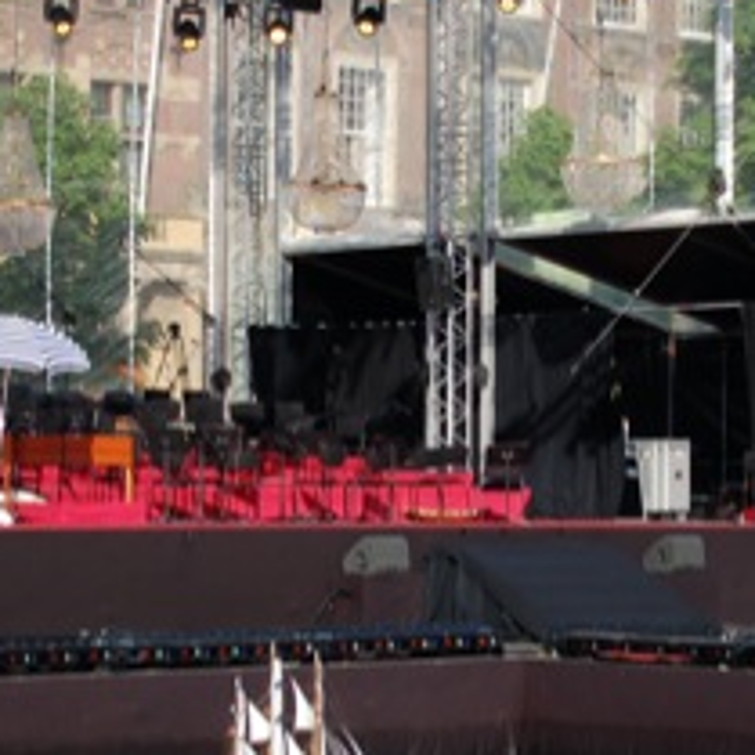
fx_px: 3363
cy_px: 547
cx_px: 379
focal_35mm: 136
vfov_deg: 12.8
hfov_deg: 12.8
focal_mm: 35
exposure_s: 1/250
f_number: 9
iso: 200
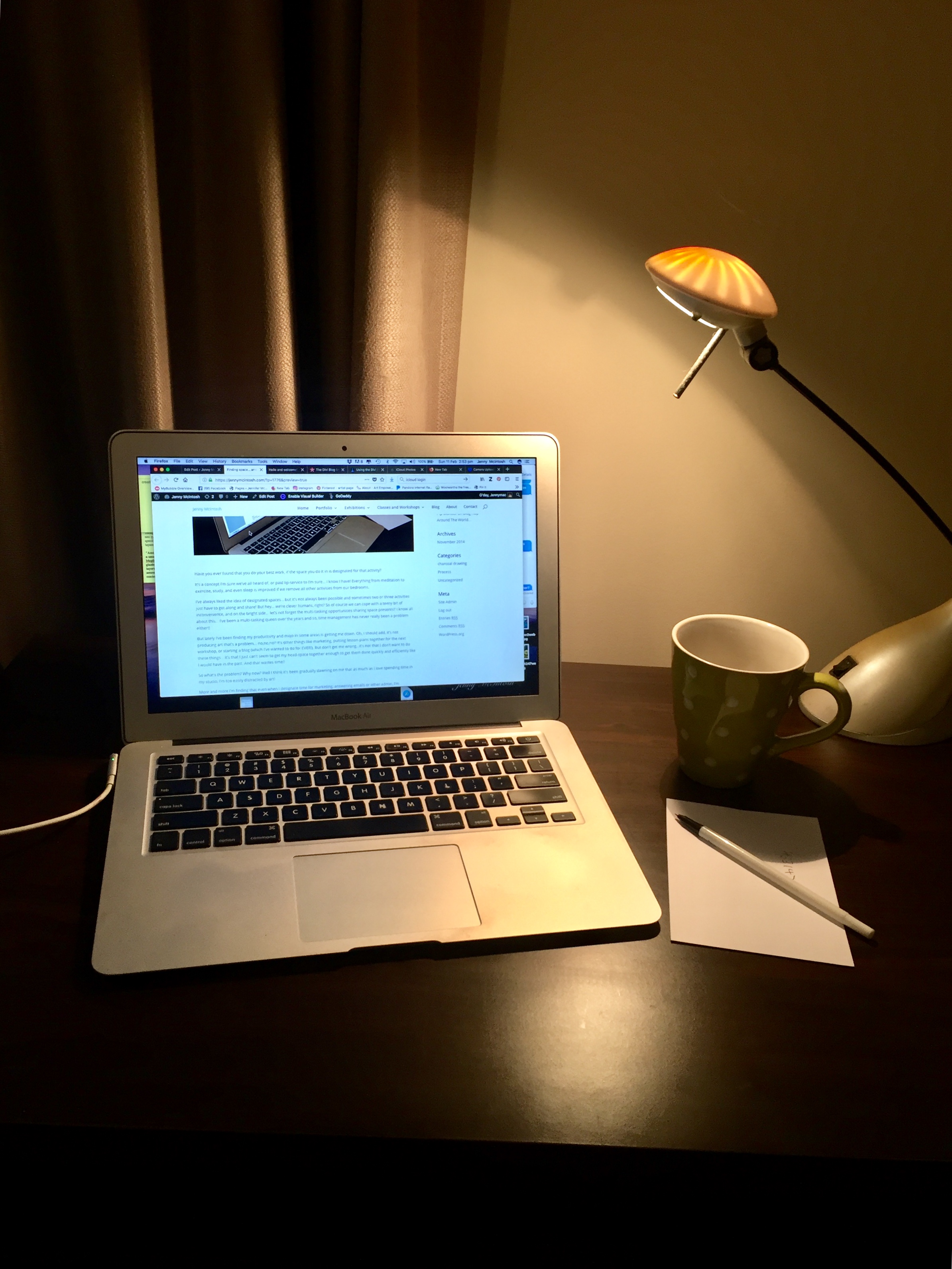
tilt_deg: -27.0
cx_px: 476
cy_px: 634
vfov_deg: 61.6
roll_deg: -2.8
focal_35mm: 29
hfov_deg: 48.2
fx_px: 1063
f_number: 2.2
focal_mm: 4.15
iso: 32
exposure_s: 1/33
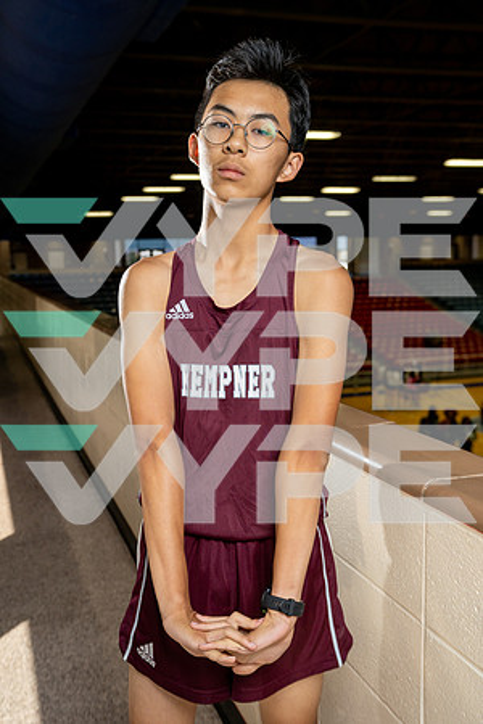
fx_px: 765
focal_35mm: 38
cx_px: 242
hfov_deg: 35.1
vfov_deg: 50.7
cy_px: 362
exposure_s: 1/250
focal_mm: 38
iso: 400
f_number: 4.5
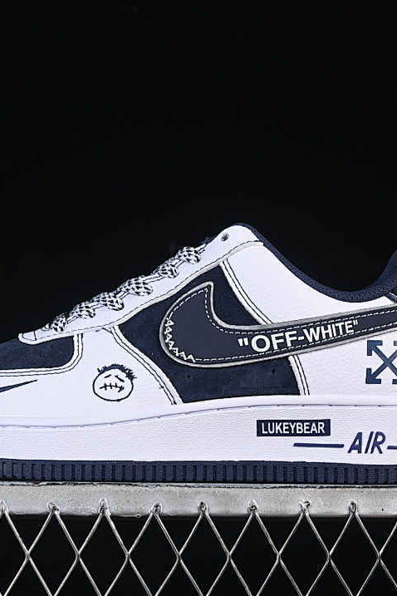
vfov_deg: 18.1
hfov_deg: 12.1
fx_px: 1869
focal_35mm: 113
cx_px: 174
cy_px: 298
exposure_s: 1/80
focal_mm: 50
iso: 160
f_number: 8
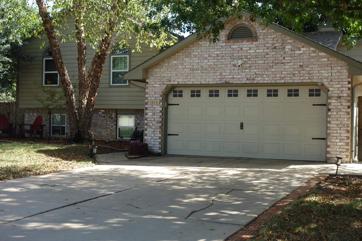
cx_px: 181
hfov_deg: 37.5
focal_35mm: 53
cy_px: 120
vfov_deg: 25.5
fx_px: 533
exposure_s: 1/100
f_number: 5
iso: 125
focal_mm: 19.75
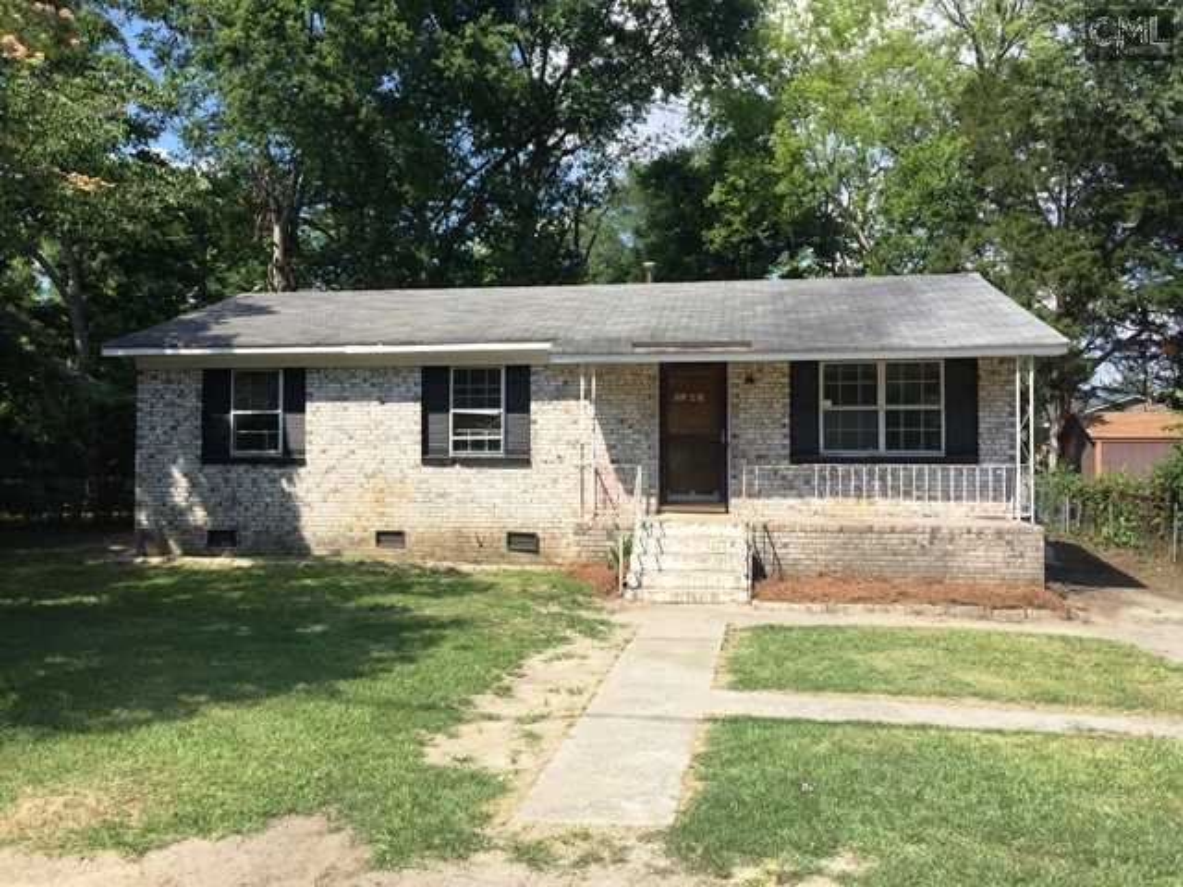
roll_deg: -1.0
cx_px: 592
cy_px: 444
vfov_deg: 48.2
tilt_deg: +1.5
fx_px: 991
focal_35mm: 29
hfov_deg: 61.7
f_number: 2.2
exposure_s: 1/1412
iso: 32
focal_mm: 4.15
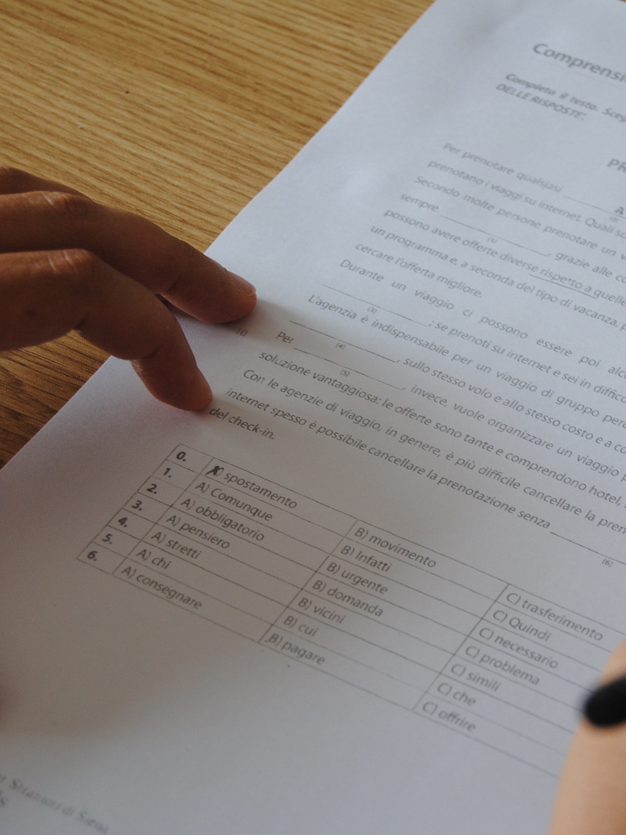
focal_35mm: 120
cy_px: 418
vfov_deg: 16.5
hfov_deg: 12.3
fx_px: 2888
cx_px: 544
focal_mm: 55
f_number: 5.6
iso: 250
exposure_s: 1/30
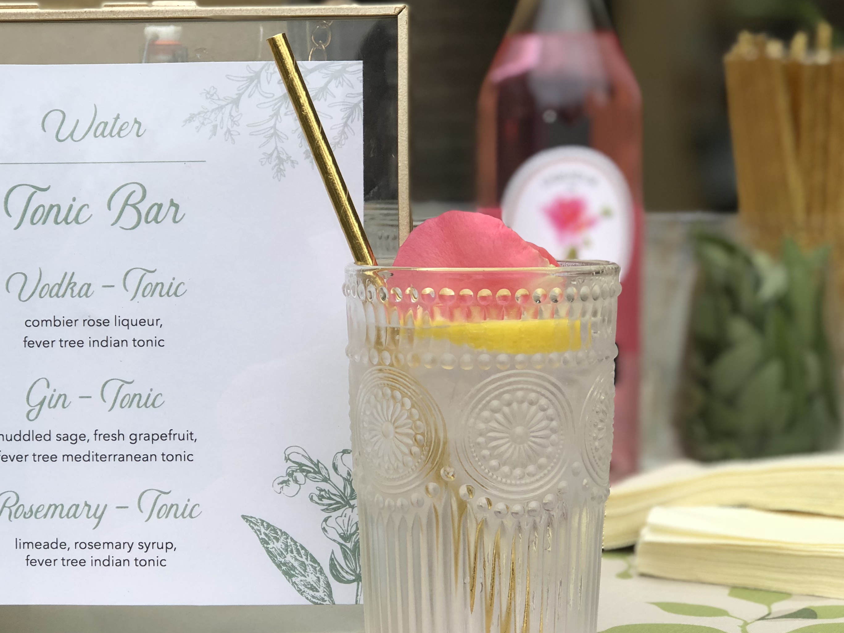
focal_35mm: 84
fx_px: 2048
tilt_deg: -8.3
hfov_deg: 23.2
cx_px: 281
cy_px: 362
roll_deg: +2.2
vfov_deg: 17.6
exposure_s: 1/60
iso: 20
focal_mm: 6.6
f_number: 2.8
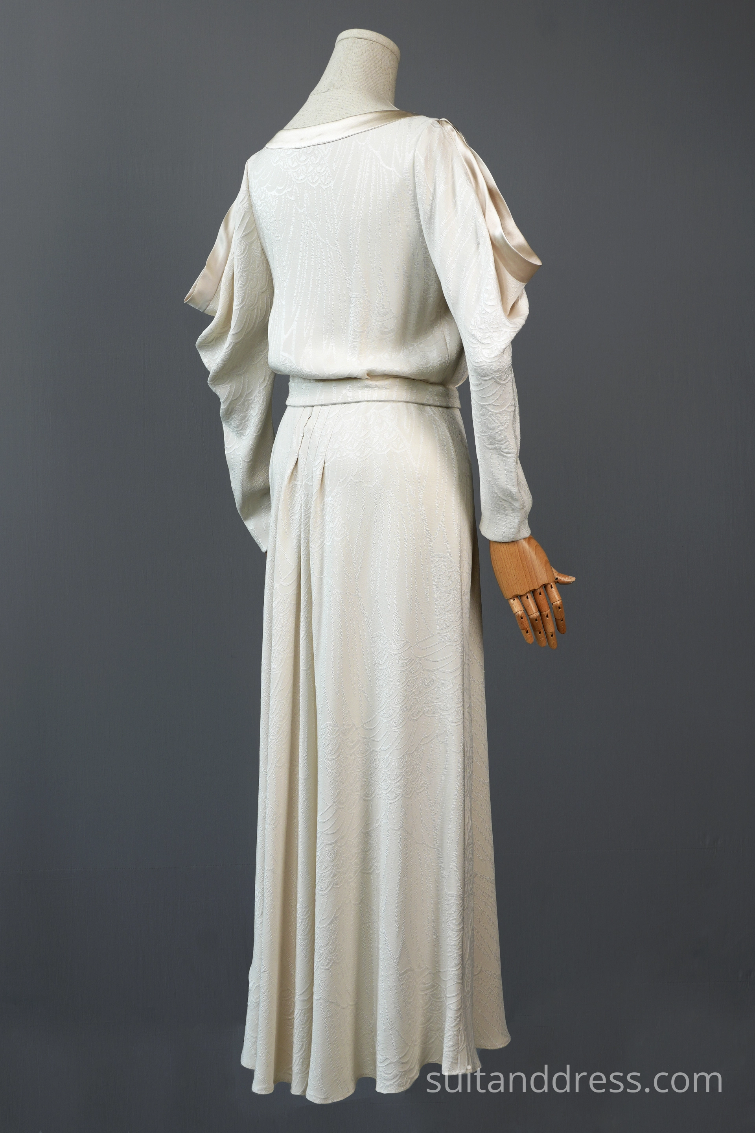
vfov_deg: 40.0
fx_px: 1557
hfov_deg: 27.3
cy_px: 566
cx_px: 378
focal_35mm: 50
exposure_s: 1/30
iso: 160
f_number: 8
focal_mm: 33
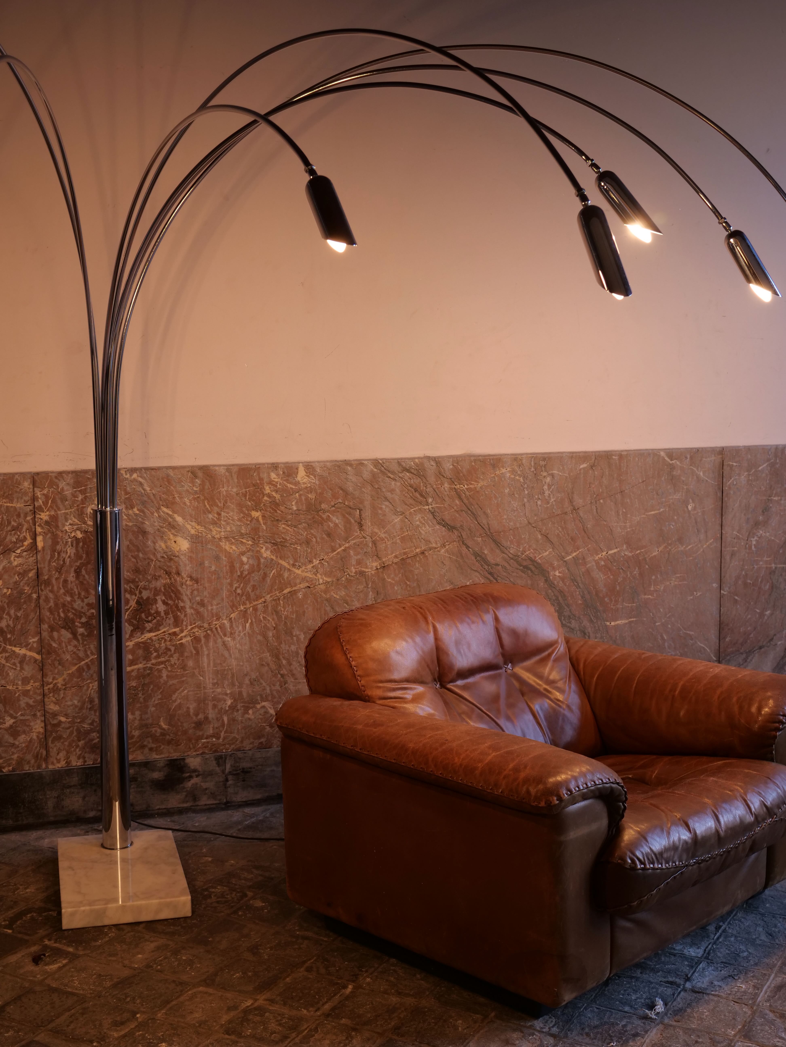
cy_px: 524
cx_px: 393
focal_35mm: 46
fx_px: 1393
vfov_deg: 41.2
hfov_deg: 31.5
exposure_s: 1/13
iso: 400
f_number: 3.4
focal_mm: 23
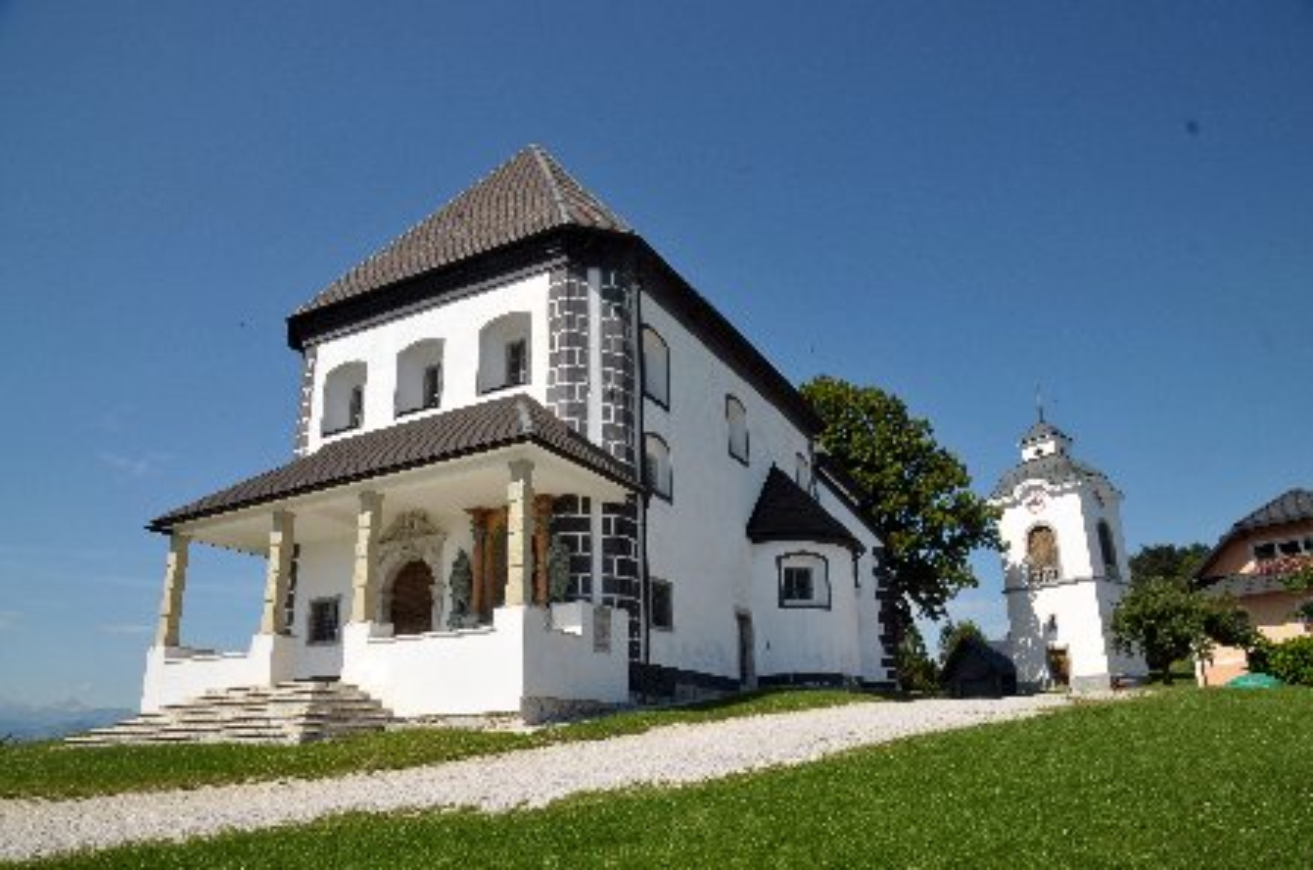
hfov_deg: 73.9
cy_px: 435
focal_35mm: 24
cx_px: 656
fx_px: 873
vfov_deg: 52.9
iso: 250
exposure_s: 1/400
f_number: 10
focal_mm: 16
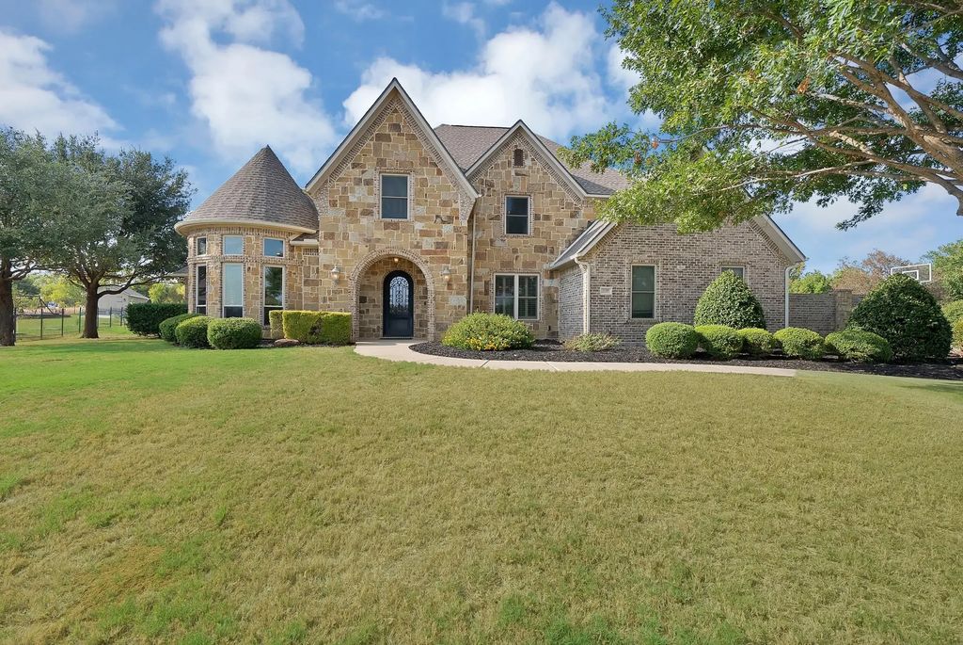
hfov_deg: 104.2
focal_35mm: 14
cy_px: 322
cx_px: 482
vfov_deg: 81.3
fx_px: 375
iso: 640
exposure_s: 1/320
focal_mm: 14
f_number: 9
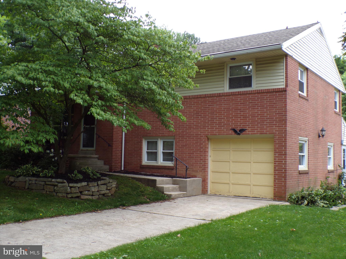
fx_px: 370
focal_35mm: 37
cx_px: 173
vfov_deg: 38.7
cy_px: 130
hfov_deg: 50.1
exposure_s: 1/70
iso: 80
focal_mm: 6.6
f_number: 3.3
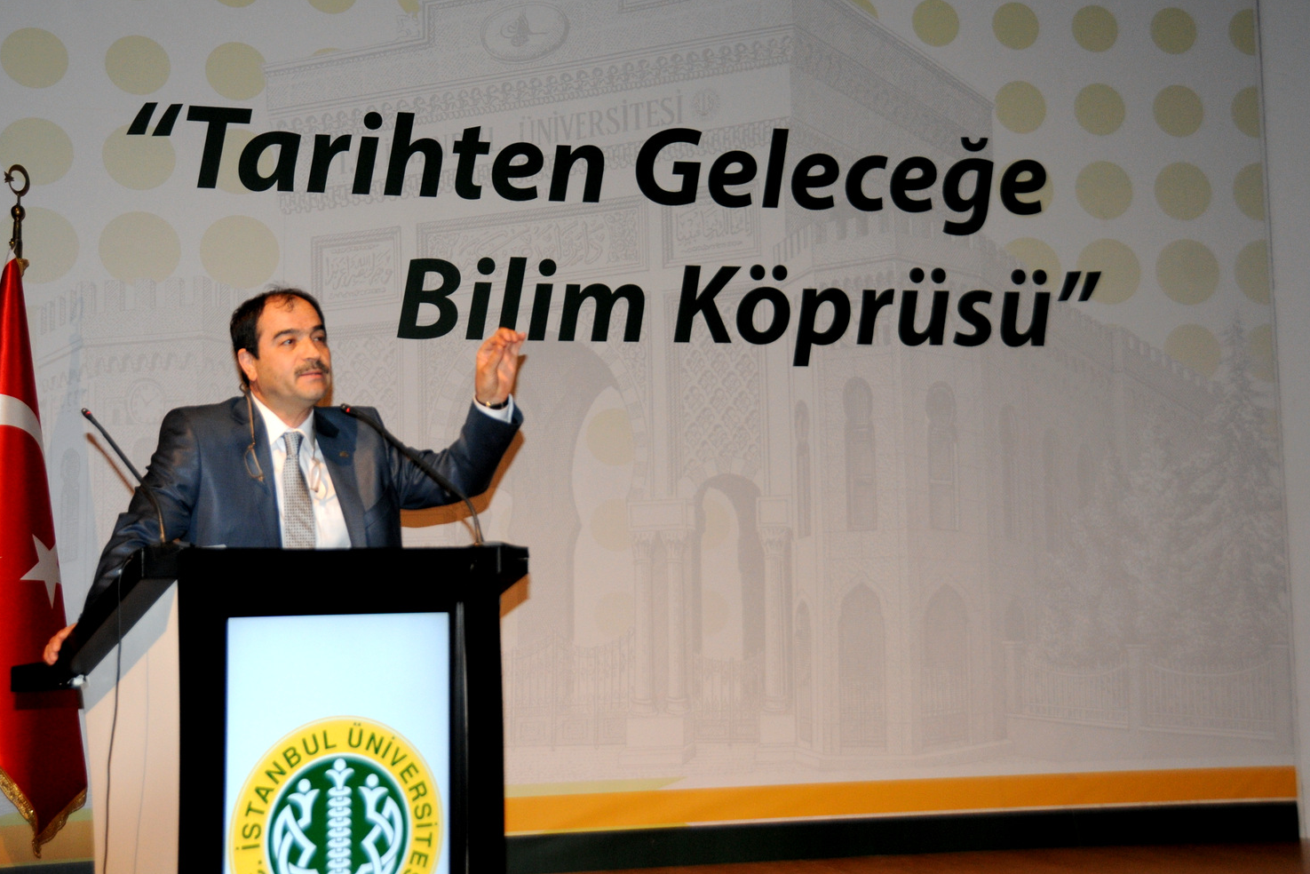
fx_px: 1892
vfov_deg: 26.0
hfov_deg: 38.2
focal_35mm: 52
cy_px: 410
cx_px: 619
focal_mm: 32
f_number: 4.5
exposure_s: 1/60
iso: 640
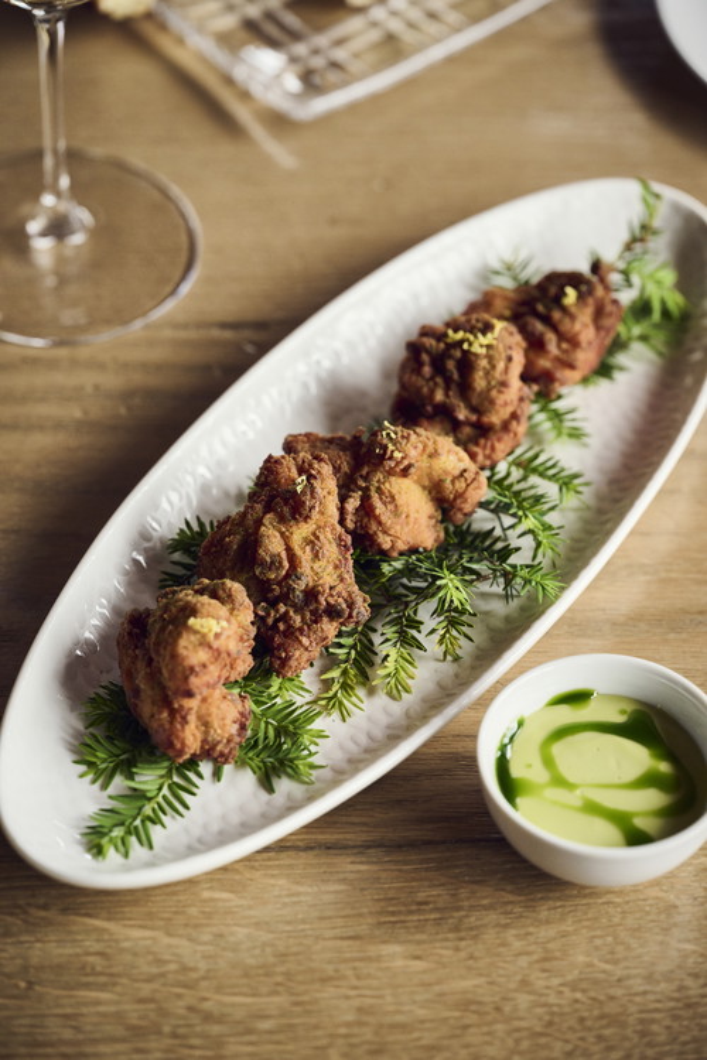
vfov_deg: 19.5
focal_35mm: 105
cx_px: 354
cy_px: 530
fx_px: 3093
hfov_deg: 13.0
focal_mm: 105
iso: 1600
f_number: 4.5
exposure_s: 1/125
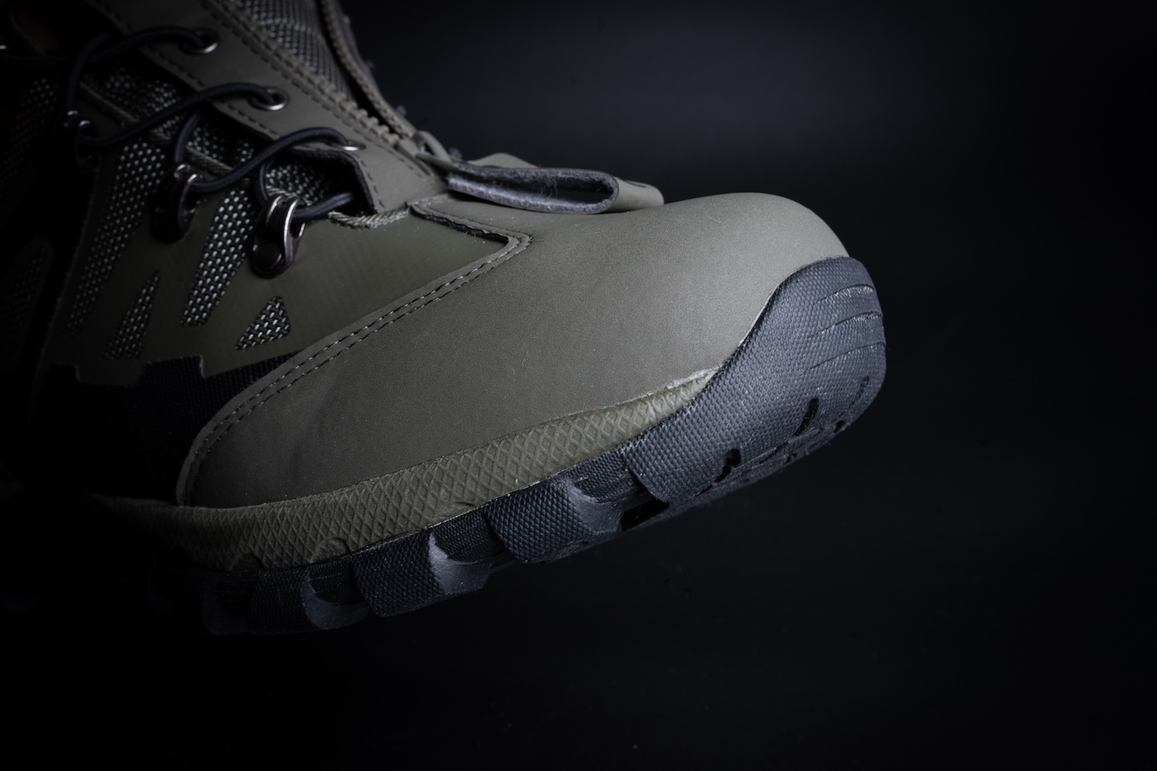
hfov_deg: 54.4
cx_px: 578
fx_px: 1125
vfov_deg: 37.9
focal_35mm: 35
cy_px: 386
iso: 250
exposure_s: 1/8
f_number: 11
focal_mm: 35
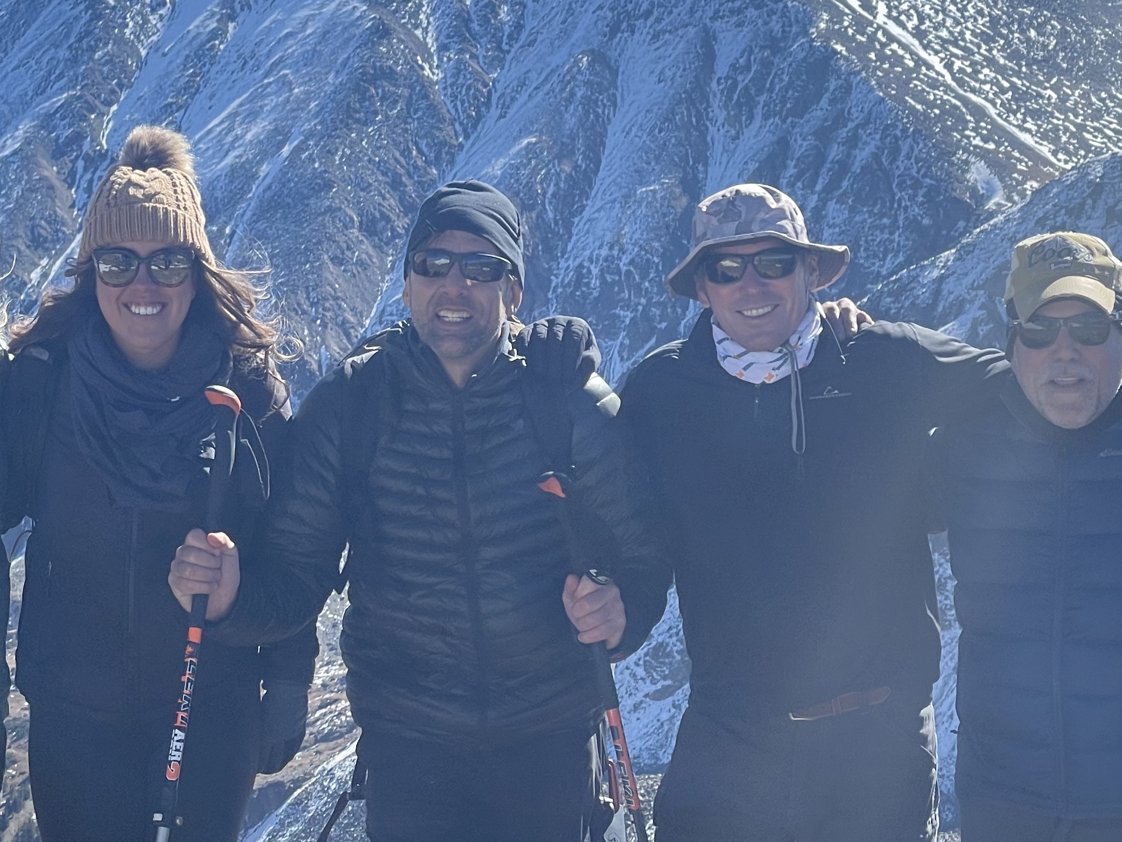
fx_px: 3274
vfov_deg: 14.6
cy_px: 319
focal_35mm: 101
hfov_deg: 19.4
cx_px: 462
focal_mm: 6
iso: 25
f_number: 2
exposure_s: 1/1089
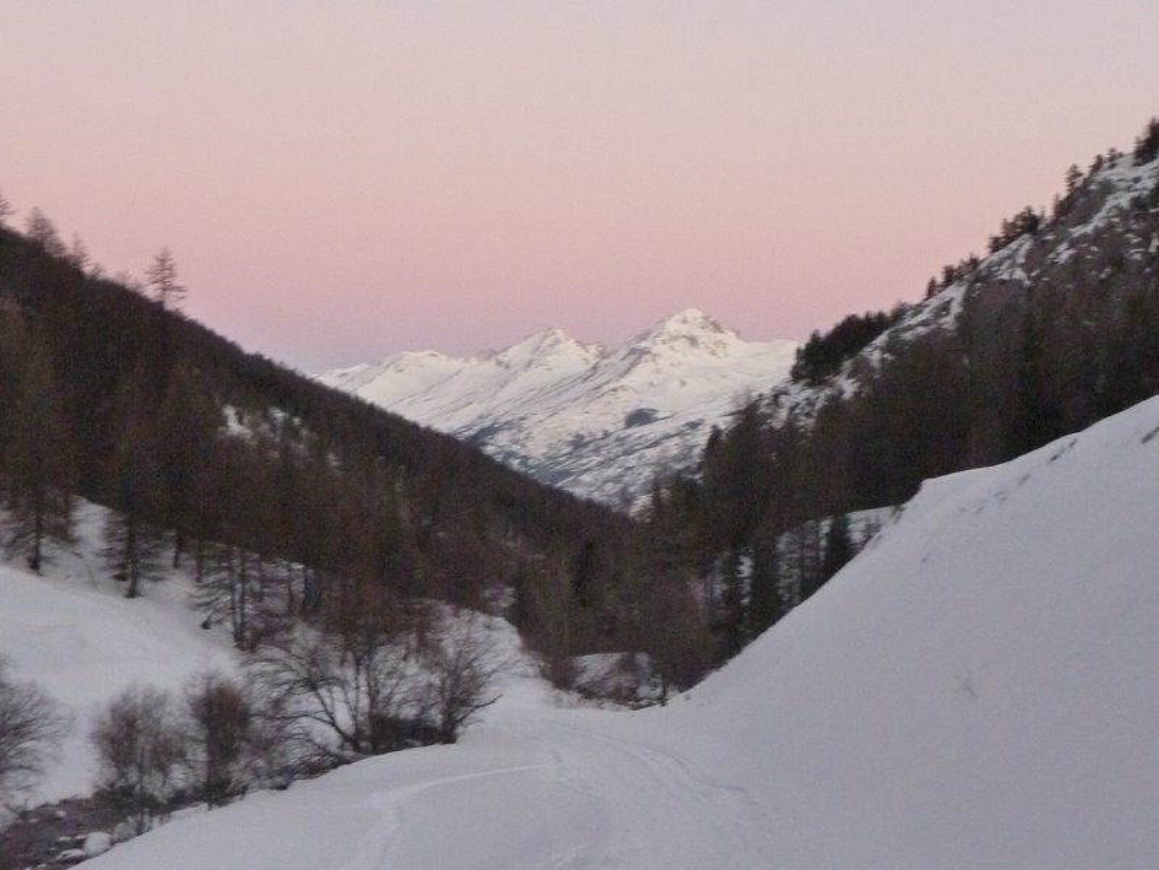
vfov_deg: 22.6
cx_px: 580
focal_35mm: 65
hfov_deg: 29.8
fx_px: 2176
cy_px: 435
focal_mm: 7.4
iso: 800
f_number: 4.2
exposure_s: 1/40
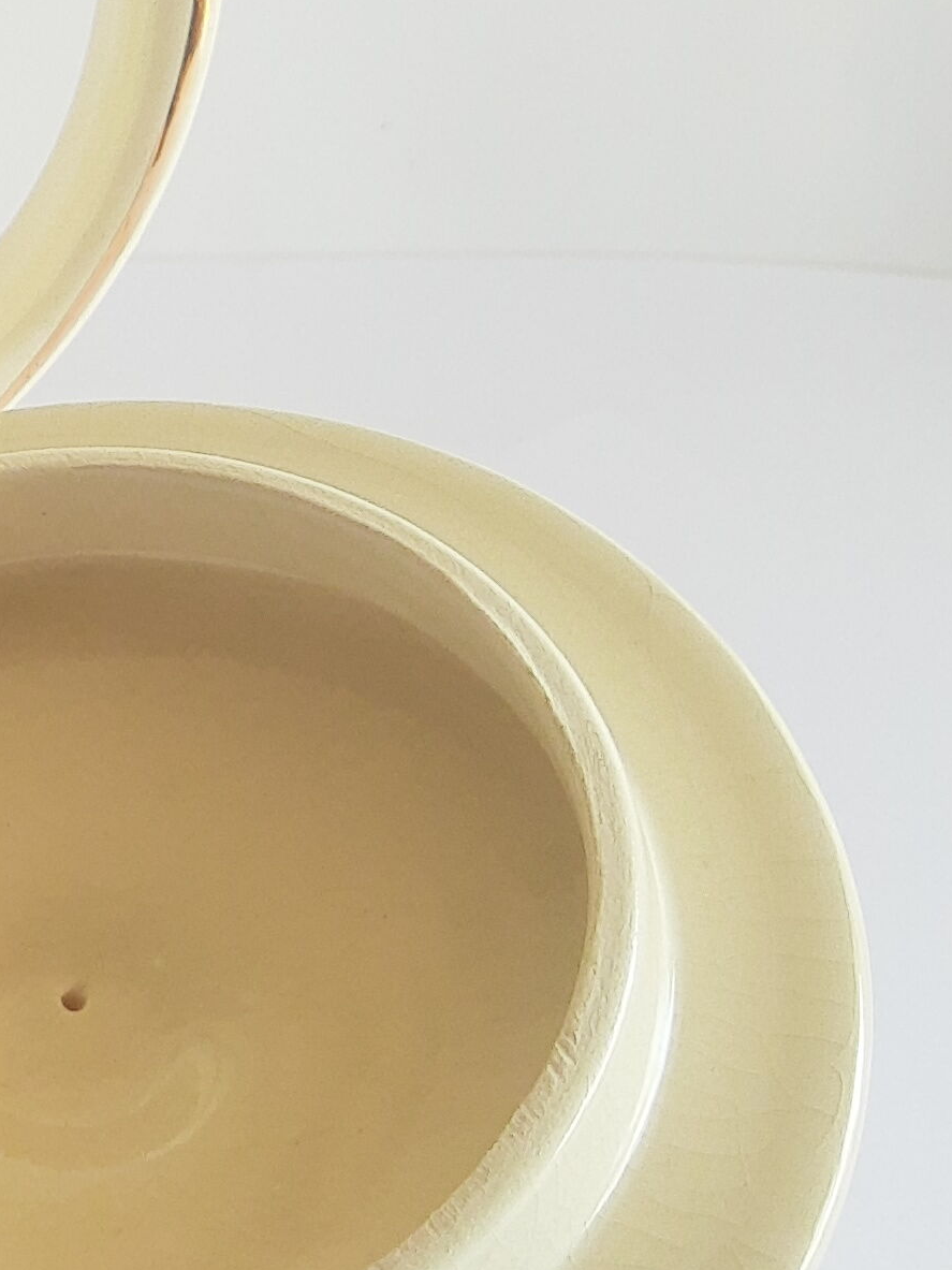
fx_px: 3301
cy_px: 423
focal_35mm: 90
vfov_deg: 21.7
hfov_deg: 14.6
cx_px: -691
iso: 56
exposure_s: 1/100
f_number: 1.8
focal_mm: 3.95
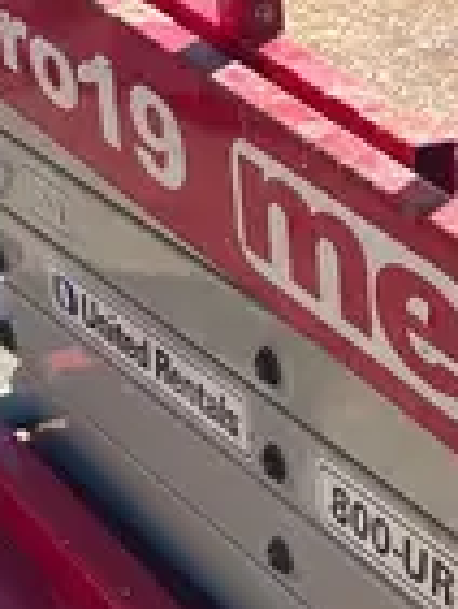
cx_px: 652
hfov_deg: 10.7
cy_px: 166
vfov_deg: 14.6
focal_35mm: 135
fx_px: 2378
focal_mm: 5.96
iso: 64
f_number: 1.6
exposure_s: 1/2208
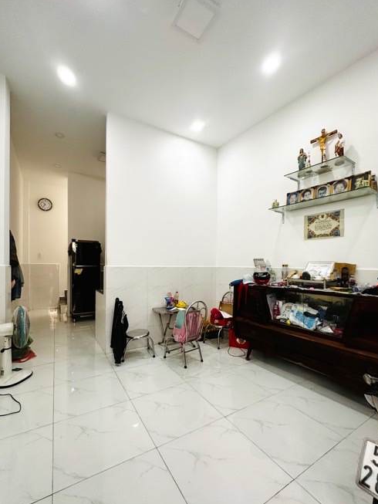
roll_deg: -1.4
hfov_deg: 81.7
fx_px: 218
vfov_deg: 98.1
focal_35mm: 15
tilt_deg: -1.0
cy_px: 266
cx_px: 184
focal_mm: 2.22
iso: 160
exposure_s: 1/99
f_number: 2.2
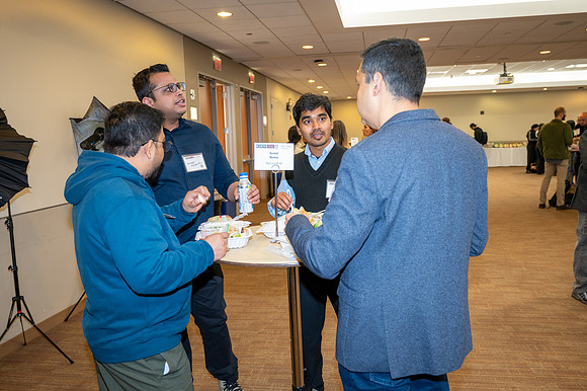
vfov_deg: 42.9
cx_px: 294
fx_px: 497
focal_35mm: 30
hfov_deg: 61.1
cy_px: 196
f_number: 4
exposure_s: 1/100
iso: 1600
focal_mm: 30.5
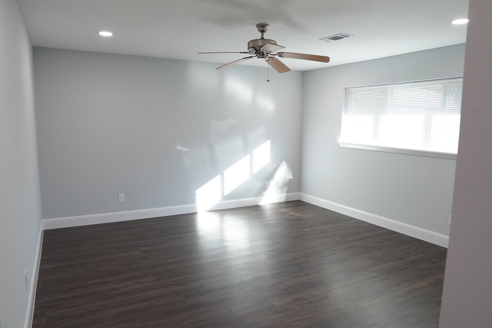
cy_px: 164
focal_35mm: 24
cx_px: 246
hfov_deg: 73.7
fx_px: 328
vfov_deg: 53.2
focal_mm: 16
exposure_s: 1/320
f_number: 2.8
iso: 1600
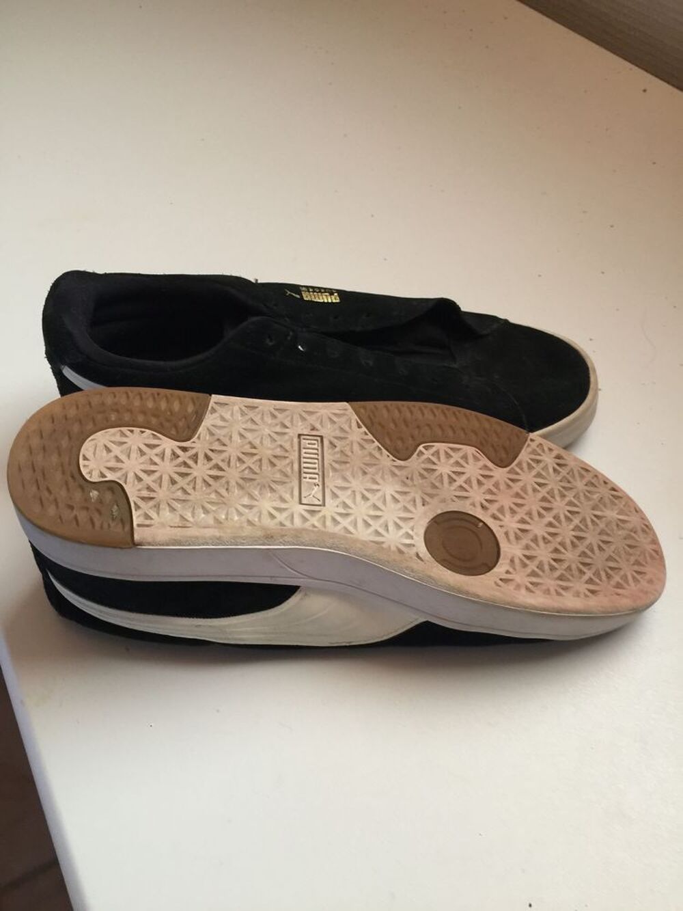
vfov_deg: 61.7
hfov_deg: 48.2
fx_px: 763
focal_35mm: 29
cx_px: 342
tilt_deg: -49.0
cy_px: 456
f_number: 2.2
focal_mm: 4.15
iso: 100
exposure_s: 1/17
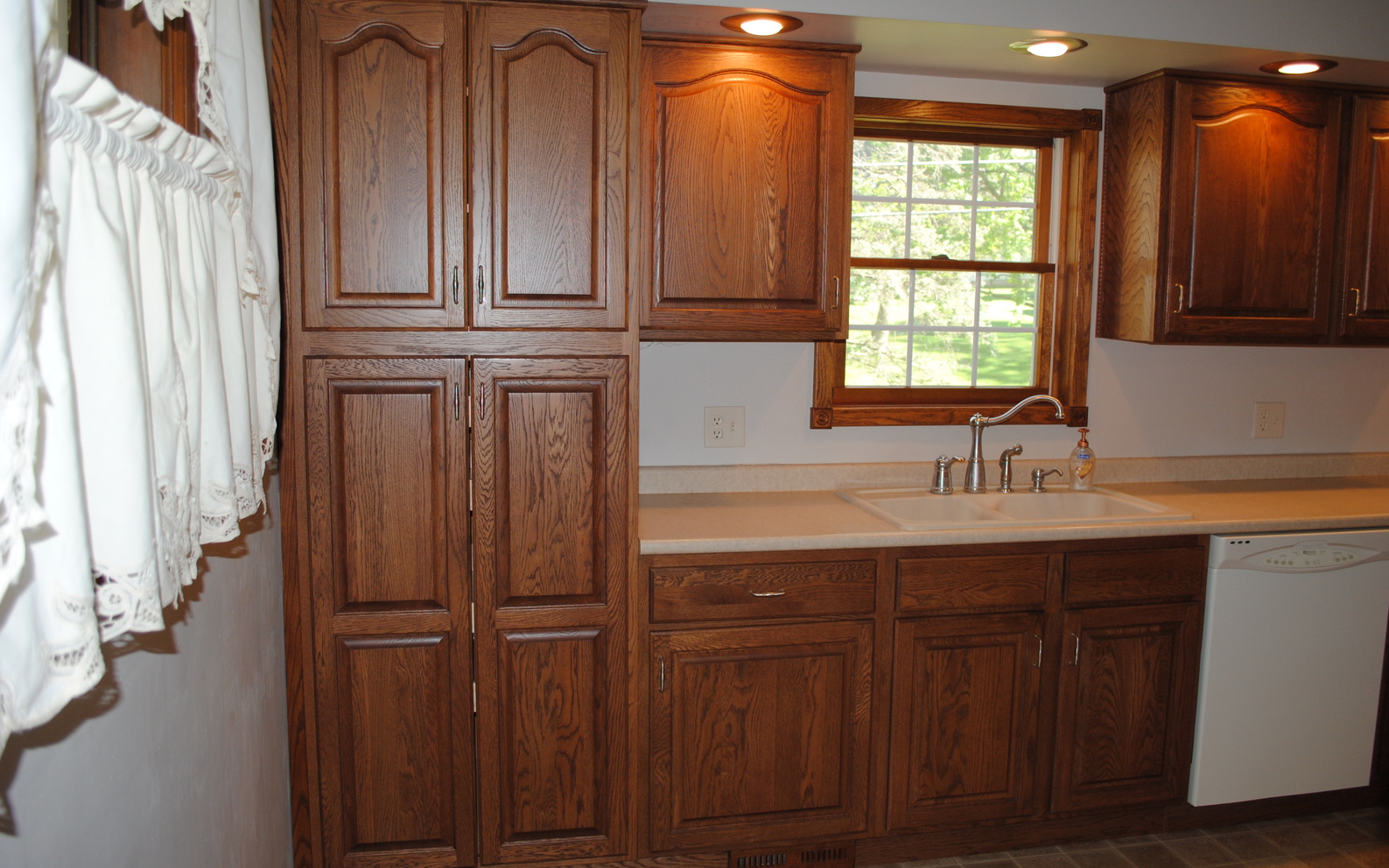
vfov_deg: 44.5
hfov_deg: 66.5
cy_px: 434
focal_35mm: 28
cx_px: 696
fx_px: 1060
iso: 200
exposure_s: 1/60
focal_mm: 18
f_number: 3.5
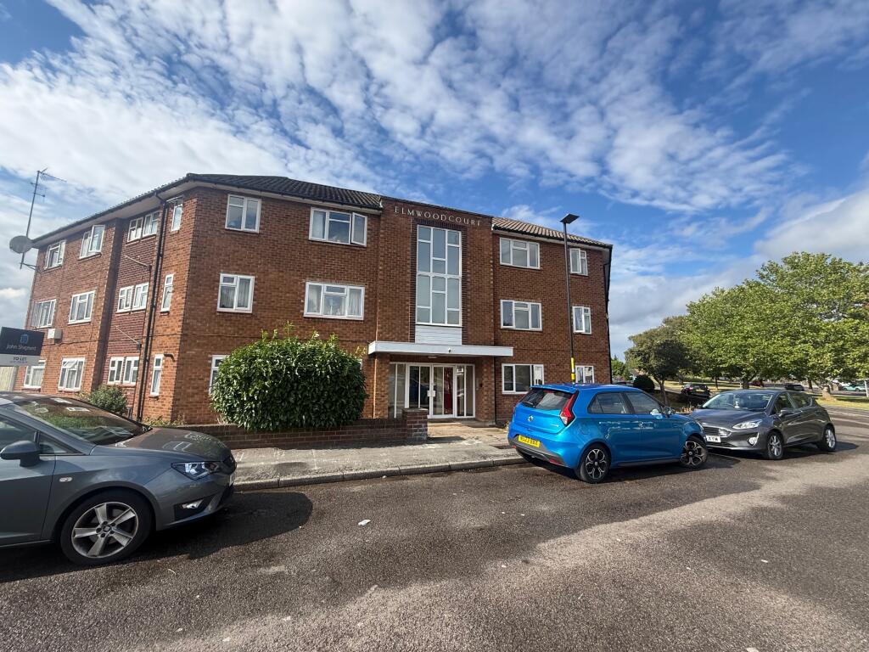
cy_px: 326
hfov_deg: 102.1
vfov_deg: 85.7
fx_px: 351
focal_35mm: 14
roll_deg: -1.0
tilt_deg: +8.7
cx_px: 434
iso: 64
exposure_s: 1/1285
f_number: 2.2
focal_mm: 2.22
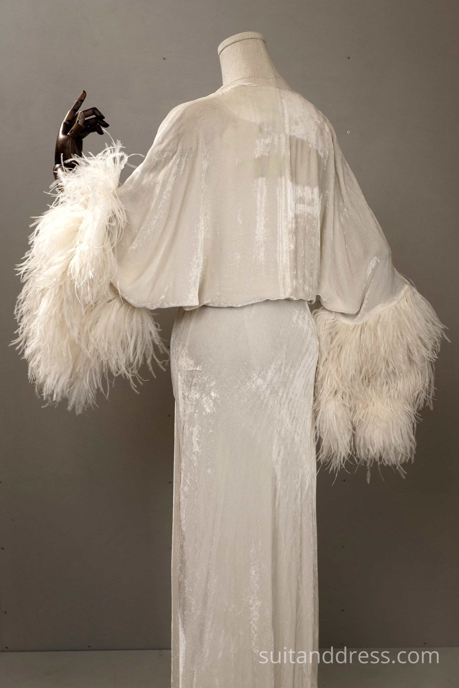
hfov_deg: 28.1
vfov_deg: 41.1
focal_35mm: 48
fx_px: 918
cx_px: 230
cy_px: 344
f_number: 8
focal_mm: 32
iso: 400
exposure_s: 1/50
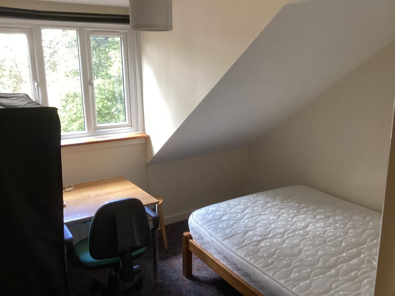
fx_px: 354
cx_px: 198
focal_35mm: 31
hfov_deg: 58.4
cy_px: 148
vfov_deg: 45.4
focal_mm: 3.3
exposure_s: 1/50
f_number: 2.4
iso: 200
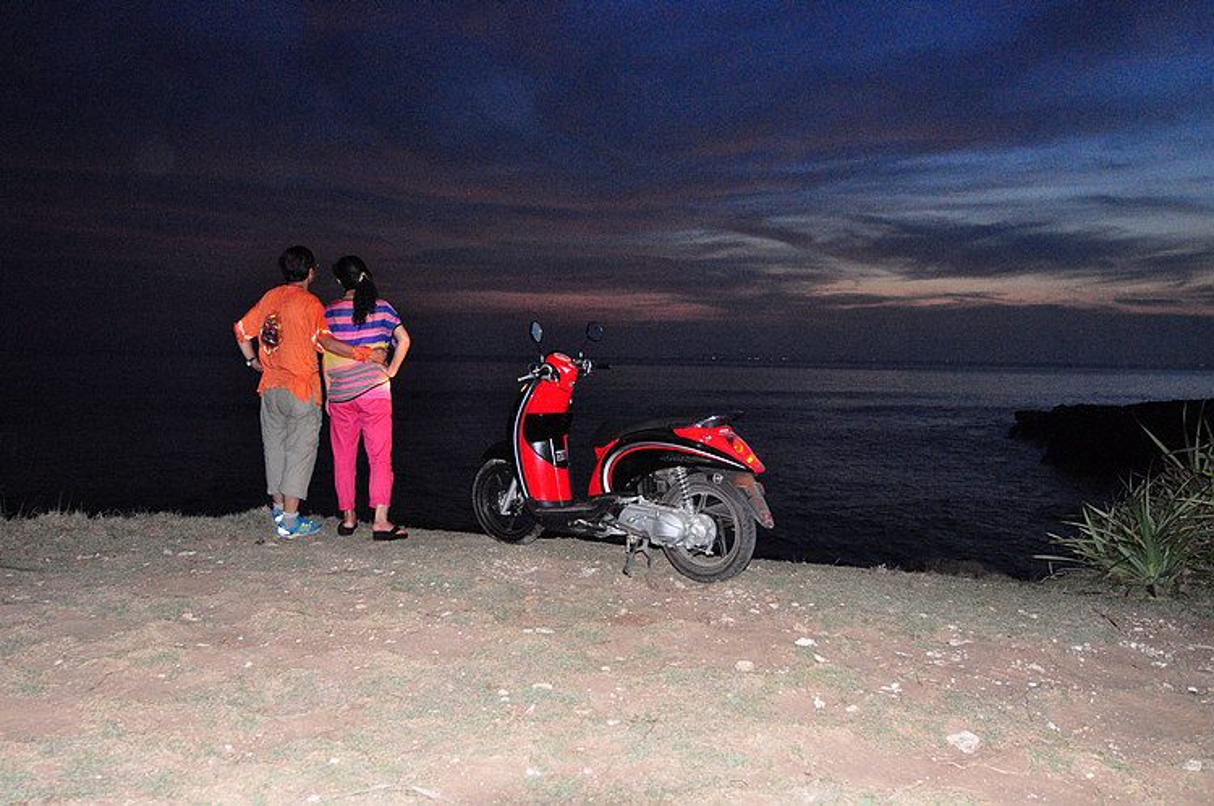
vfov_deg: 45.6
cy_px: 403
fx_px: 960
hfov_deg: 64.6
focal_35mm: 28
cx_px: 607
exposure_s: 1/20
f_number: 4
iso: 3200
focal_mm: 19
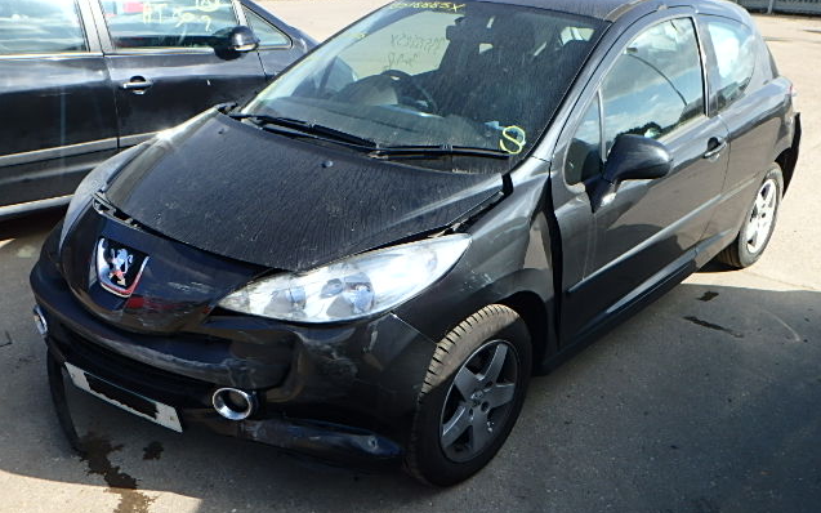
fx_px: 738
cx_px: 411
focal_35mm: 33
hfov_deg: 58.1
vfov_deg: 38.3
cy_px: 272
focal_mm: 5.6
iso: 125
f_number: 4.7
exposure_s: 1/320
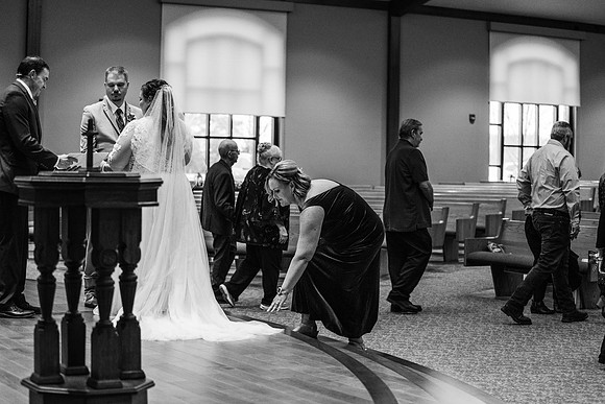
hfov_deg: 27.6
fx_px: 1230
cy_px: 202
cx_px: 310
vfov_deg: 18.6
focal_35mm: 73
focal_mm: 70
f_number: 2.8
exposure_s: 1/250
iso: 2000
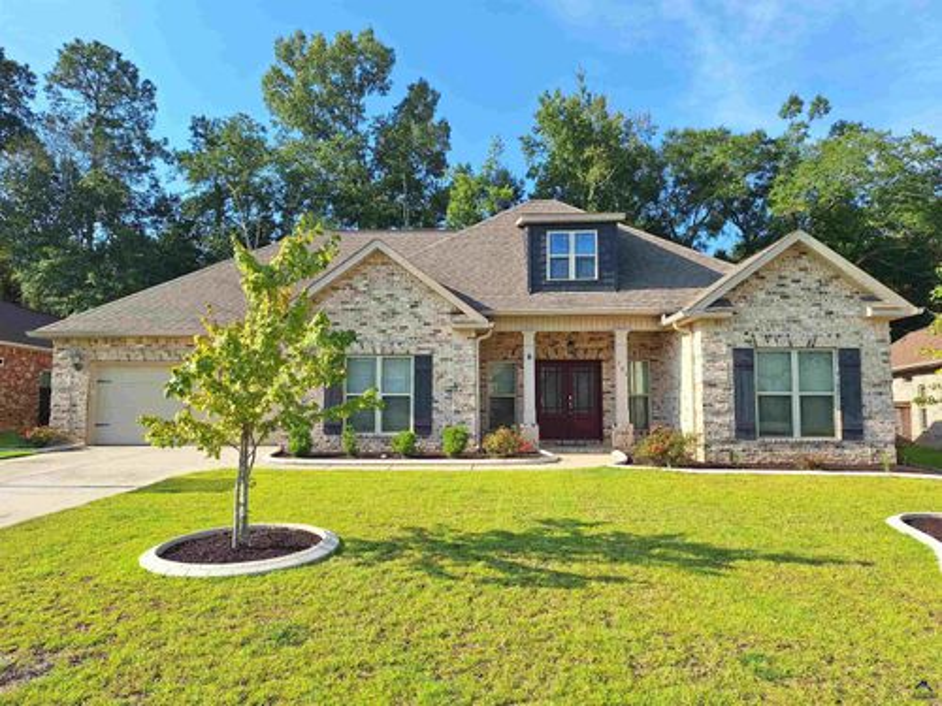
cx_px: 471
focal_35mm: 23
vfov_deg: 58.9
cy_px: 353
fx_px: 626
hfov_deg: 73.9
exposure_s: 1/1808
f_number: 1.8
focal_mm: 5.54
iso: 40
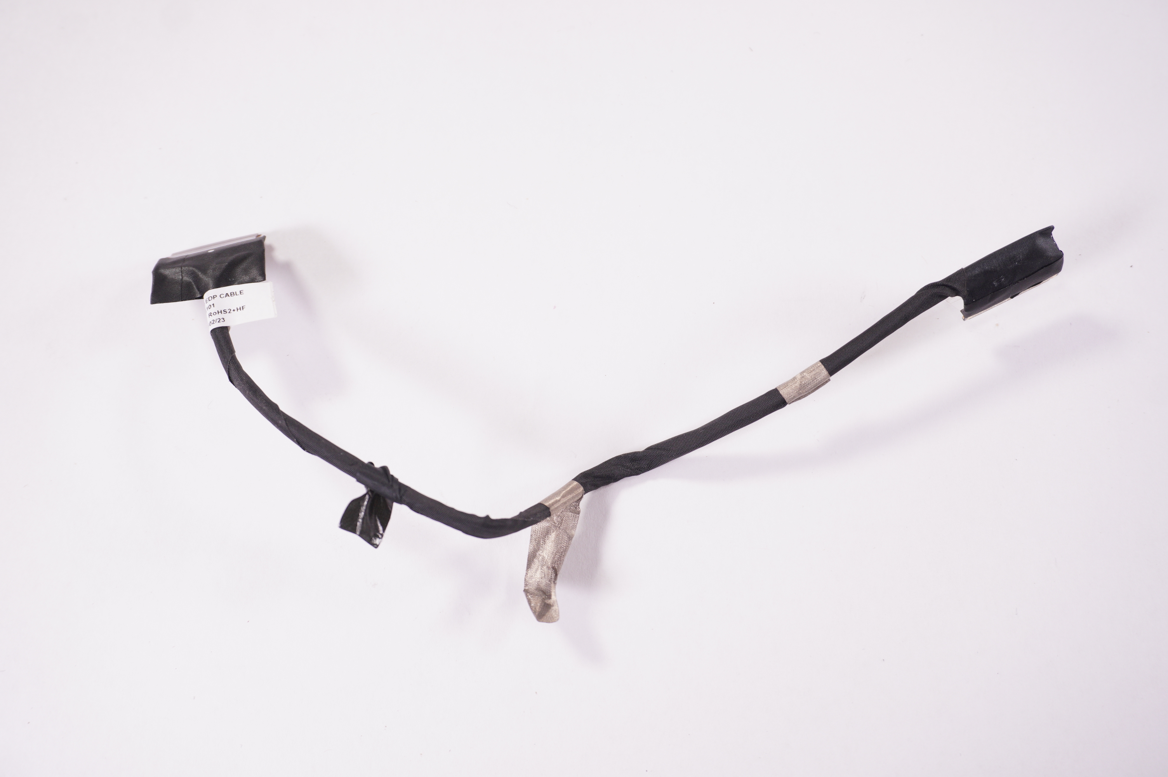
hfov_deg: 48.0
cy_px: 388
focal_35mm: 40
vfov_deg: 33.0
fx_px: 1313
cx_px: 584
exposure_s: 1/125
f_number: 5.6
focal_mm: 27
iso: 250
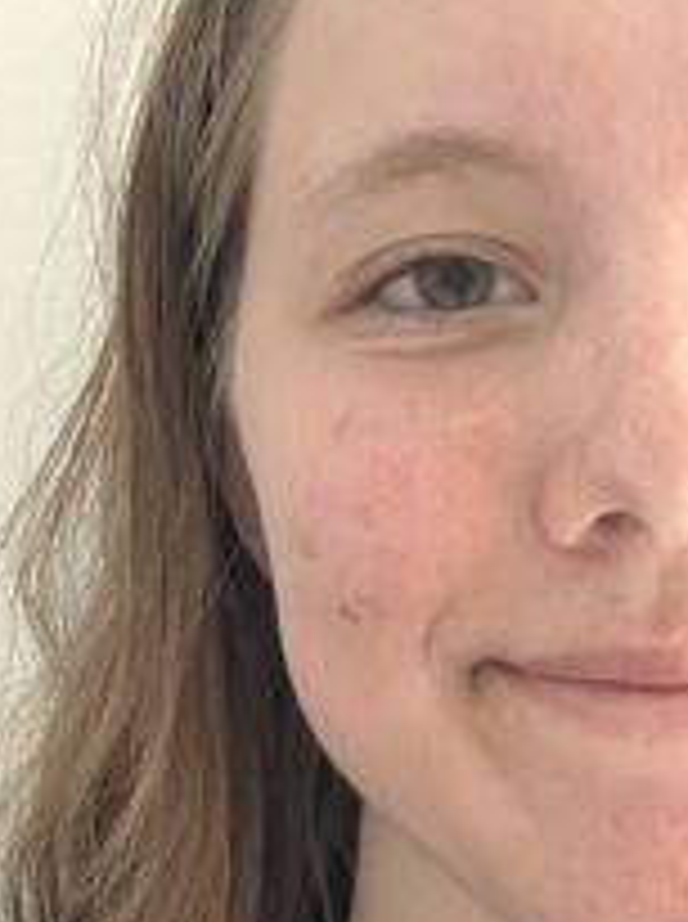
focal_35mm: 88
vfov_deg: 22.1
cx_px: 621
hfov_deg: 16.5
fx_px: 2339
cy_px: 679
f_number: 1.9
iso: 200
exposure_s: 1/60
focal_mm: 2.69
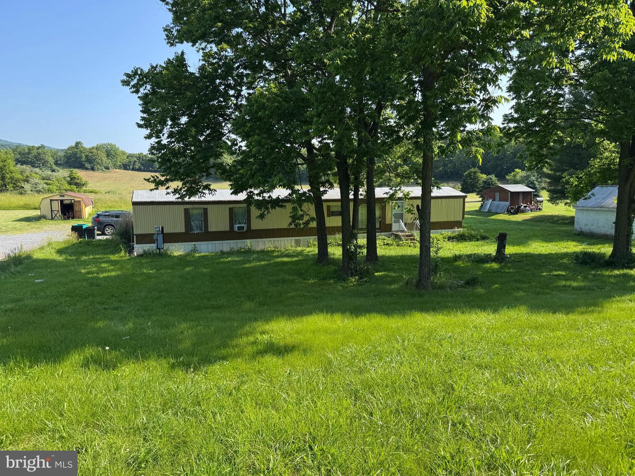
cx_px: 318
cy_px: 238
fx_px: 440
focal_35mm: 24
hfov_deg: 71.6
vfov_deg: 56.8
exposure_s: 1/1285
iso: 80
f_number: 1.78
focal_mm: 6.76
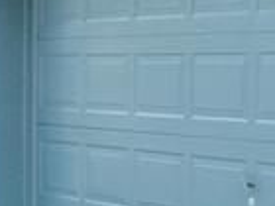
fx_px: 929
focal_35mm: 117
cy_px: 88
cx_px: 698
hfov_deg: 12.4
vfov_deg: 12.7
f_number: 4
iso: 200
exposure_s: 1/320
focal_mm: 8
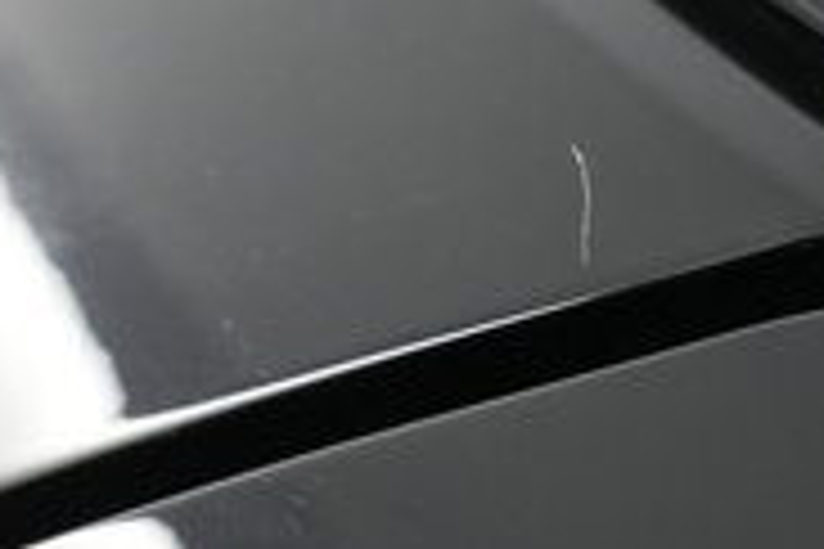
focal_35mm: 98
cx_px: 387
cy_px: 54
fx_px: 2243
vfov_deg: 13.8
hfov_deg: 20.8
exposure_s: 1/125
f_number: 4.5
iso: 4000
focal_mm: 28
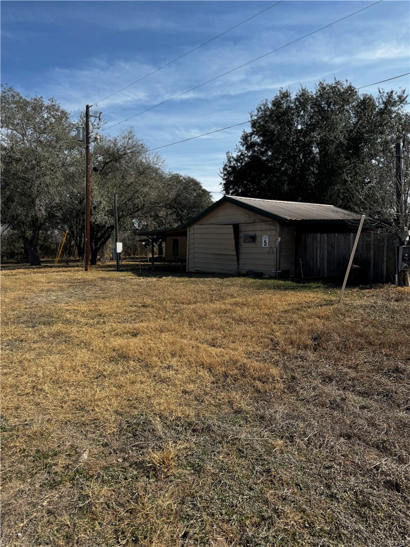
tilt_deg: -4.3
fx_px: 379
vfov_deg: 71.6
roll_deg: +0.3
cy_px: 274
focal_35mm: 24
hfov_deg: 56.8
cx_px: 205
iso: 80
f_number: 1.78
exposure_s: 1/4608
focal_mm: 6.76
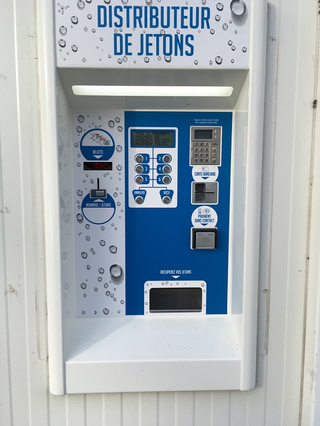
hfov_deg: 48.2
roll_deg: +0.1
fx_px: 357
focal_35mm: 29
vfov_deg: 61.7
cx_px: 160
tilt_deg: -3.7
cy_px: 213
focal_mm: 4.15
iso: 25
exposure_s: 1/452
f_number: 2.2
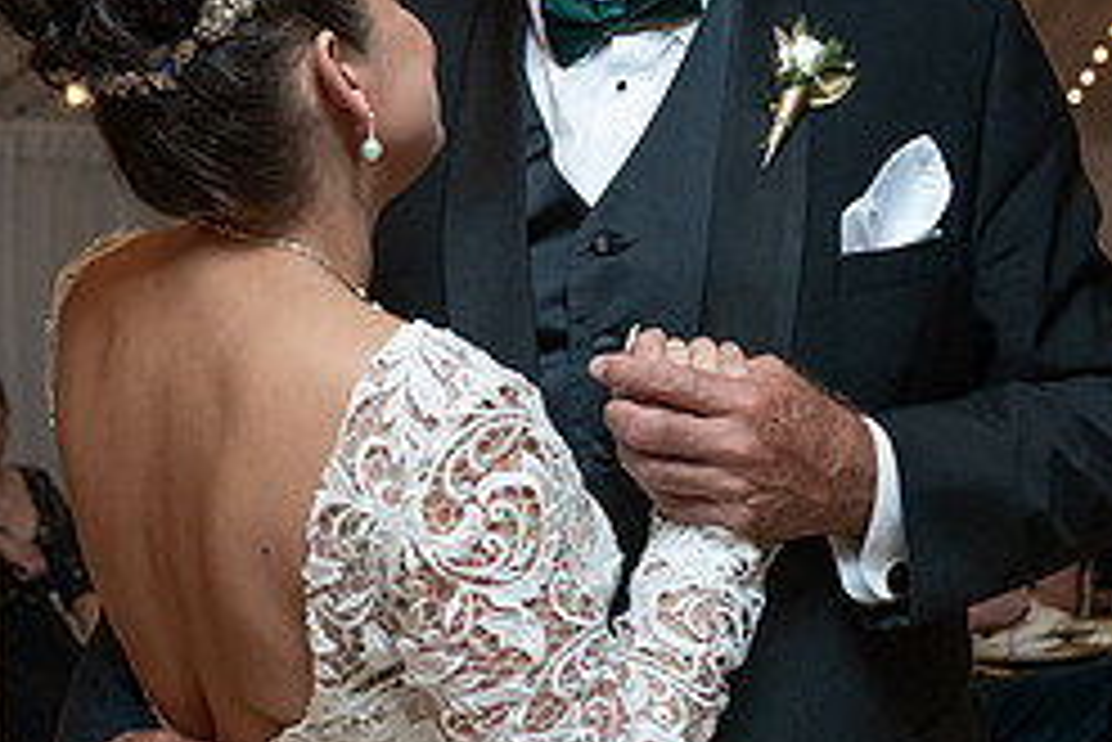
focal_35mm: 93
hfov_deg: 21.8
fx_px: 2874
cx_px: 342
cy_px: 245
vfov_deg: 14.7
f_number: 4
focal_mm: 36
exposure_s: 1/200
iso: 2000
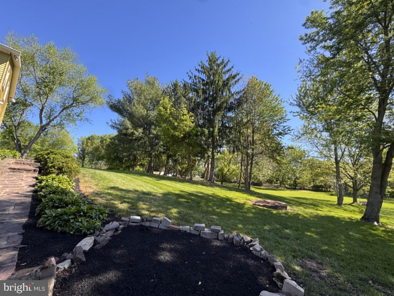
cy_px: 148
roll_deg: -0.9
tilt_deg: +10.6
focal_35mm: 14
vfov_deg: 85.7
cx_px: 197
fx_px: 159
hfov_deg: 102.0
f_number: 2.2
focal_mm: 2.22
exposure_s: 1/423
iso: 40
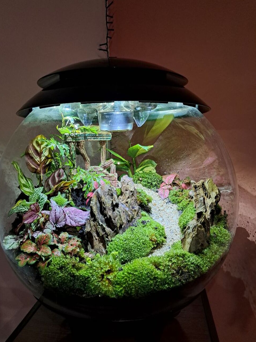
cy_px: 172
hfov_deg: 49.8
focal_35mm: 28
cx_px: 126
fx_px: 276
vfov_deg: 63.4
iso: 400
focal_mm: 4
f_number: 1.8
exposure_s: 1/50
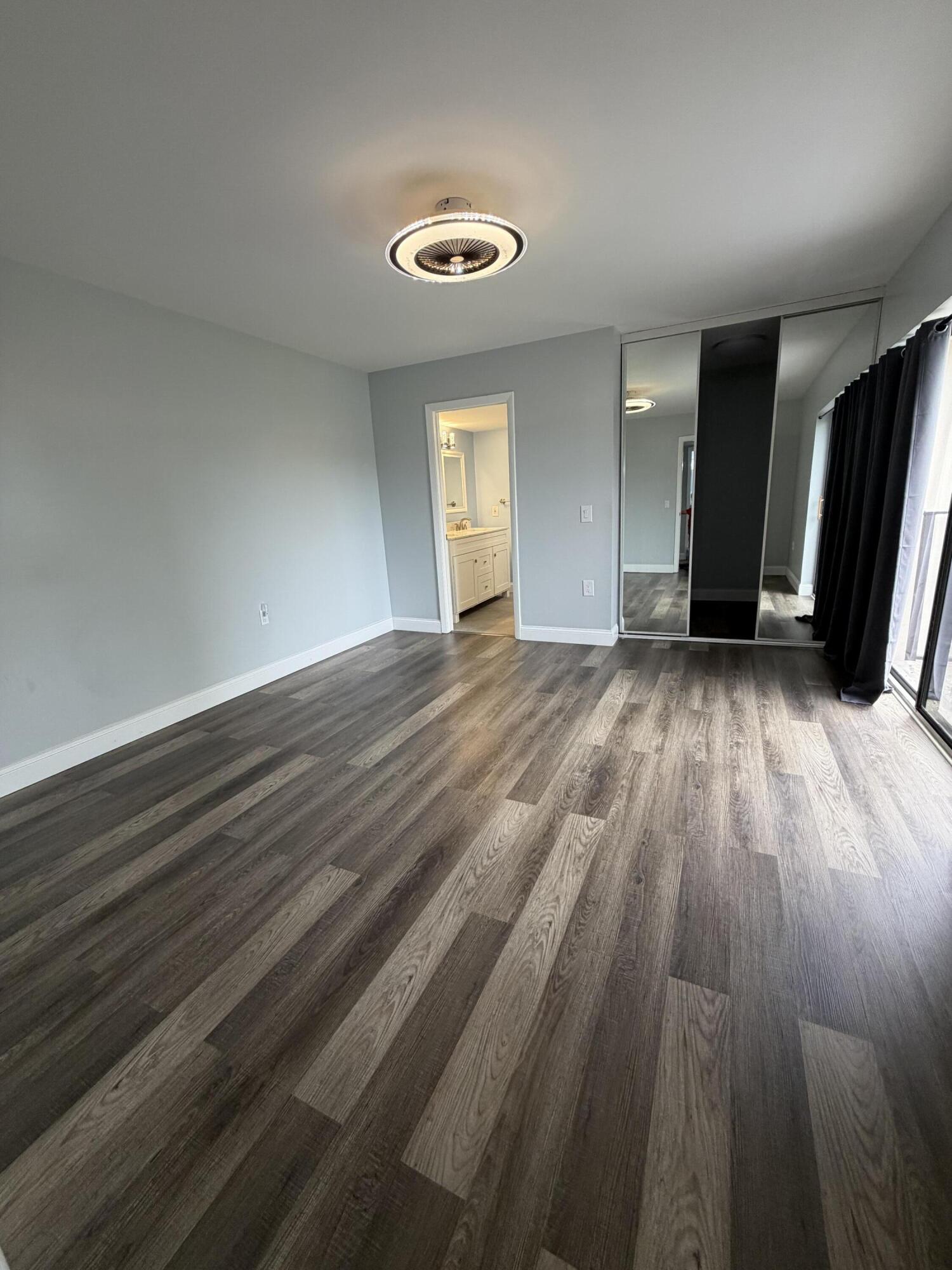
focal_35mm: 14
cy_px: 635
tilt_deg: -14.2
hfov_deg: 85.7
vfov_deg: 102.1
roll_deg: +3.8
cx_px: 476
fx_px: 513
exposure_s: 1/60
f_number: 2.2
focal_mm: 2.22
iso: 200
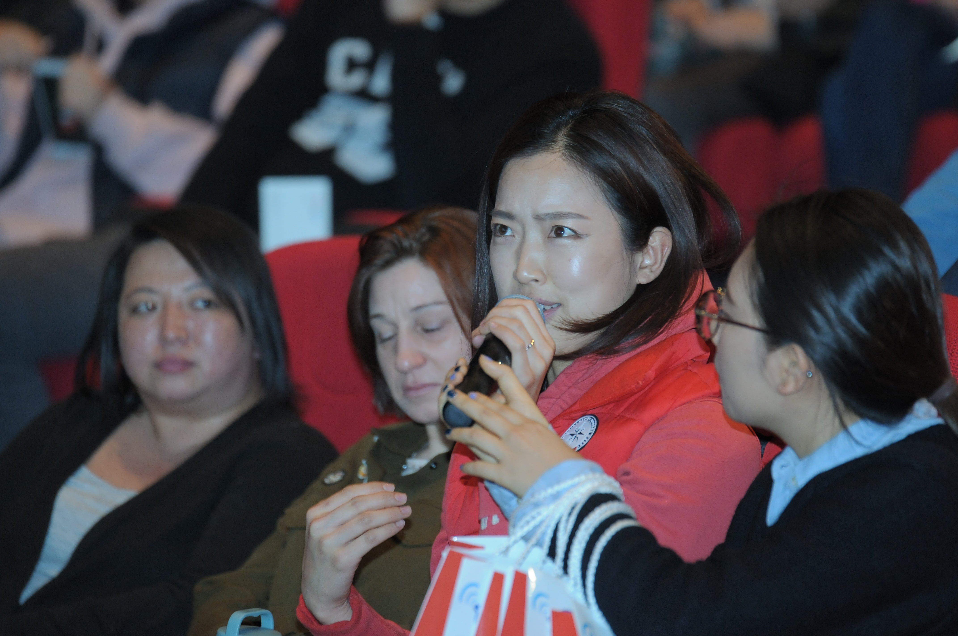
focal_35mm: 300
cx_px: 479
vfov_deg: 4.6
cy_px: 318
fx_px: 7974
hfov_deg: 6.9
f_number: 2.8
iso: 800
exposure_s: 1/125
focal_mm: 200
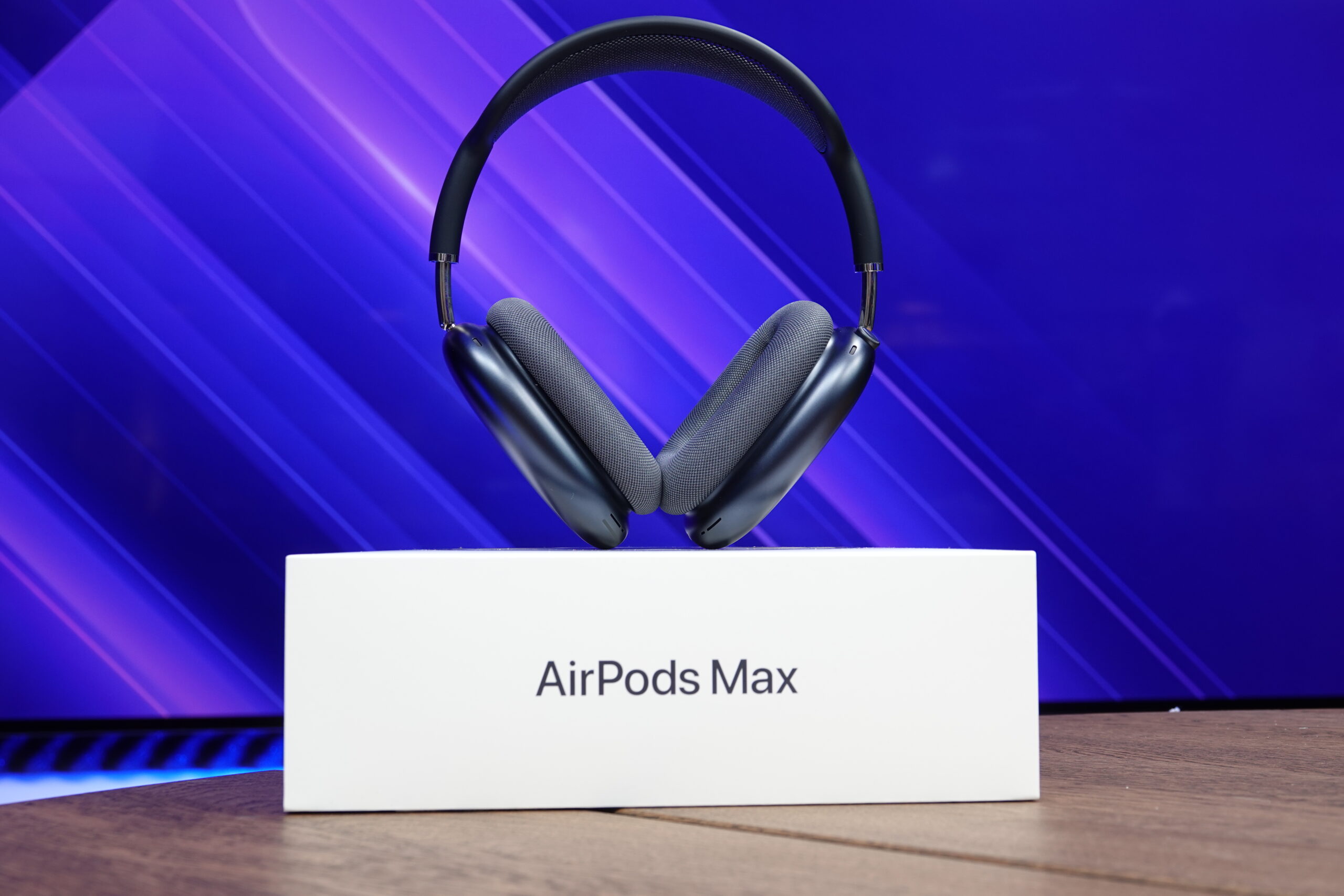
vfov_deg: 28.1
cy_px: 448
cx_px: 672
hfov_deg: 41.1
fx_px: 1792
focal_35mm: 48
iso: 125
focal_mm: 17.55
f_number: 3.2
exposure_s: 1/20
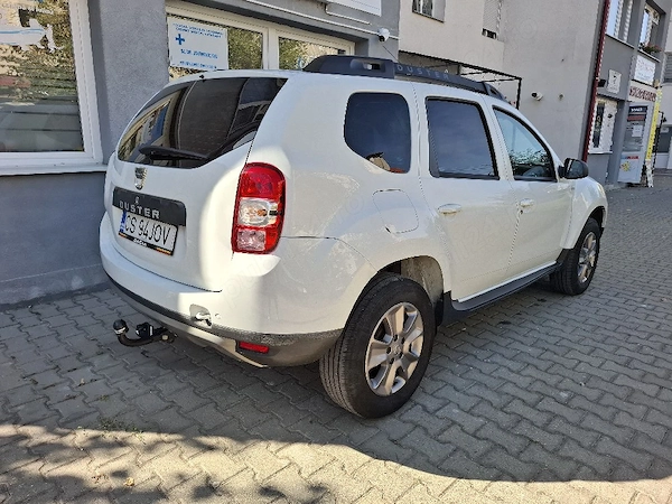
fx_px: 446
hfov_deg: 73.9
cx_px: 336
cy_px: 252
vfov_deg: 58.9
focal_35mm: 23
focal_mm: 5.54
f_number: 1.8
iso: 50
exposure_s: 1/909
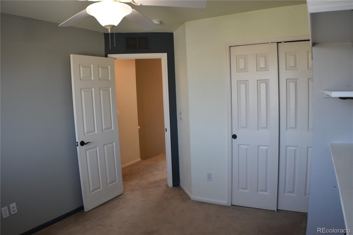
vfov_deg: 36.9
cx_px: 176
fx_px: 353
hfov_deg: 53.1
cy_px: 118
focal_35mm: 36
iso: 400
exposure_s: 1/80
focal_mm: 24
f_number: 4.5
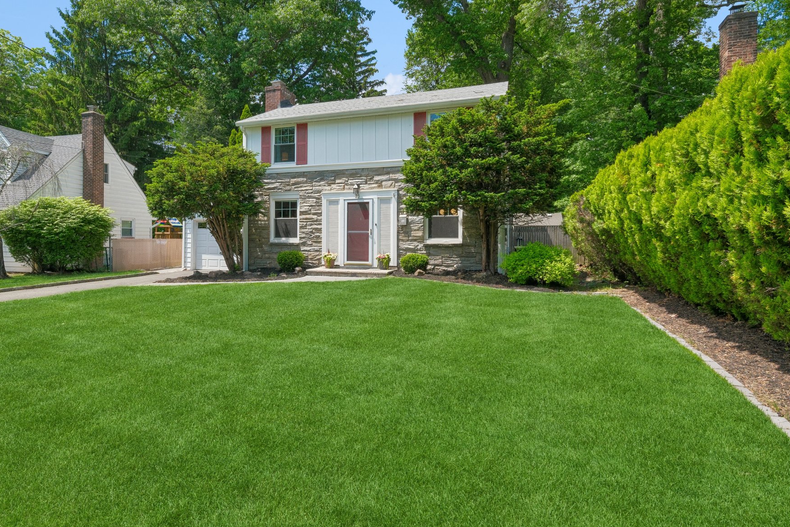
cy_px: 237
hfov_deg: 83.6
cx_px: 346
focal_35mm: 20
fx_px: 439
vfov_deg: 61.8
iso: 640
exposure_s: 1/1000
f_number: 8
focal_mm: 11.2
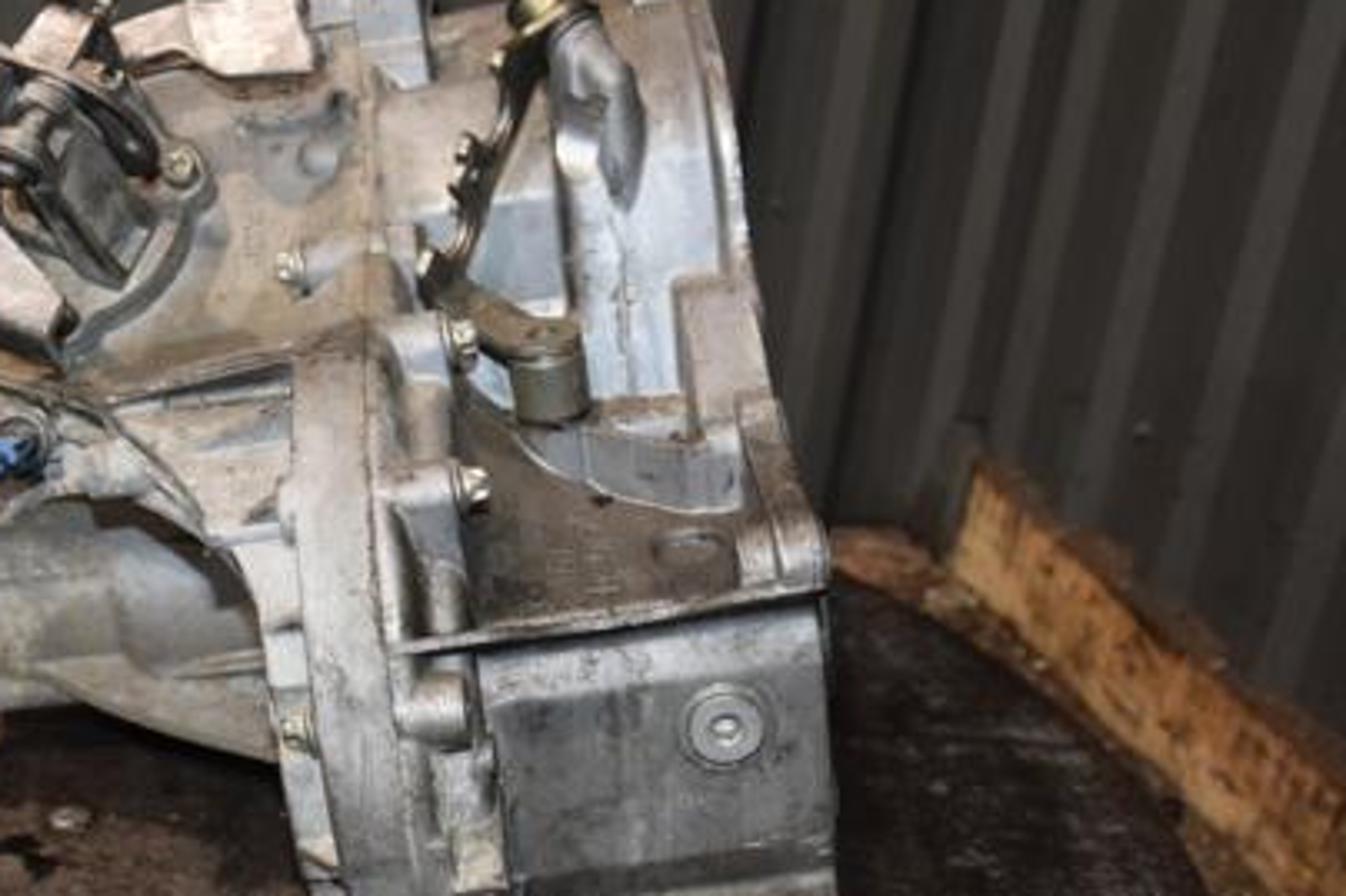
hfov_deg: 39.8
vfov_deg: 27.5
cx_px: 426
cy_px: 520
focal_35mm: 49
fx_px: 1831
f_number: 5
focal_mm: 22
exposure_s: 1/60
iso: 800
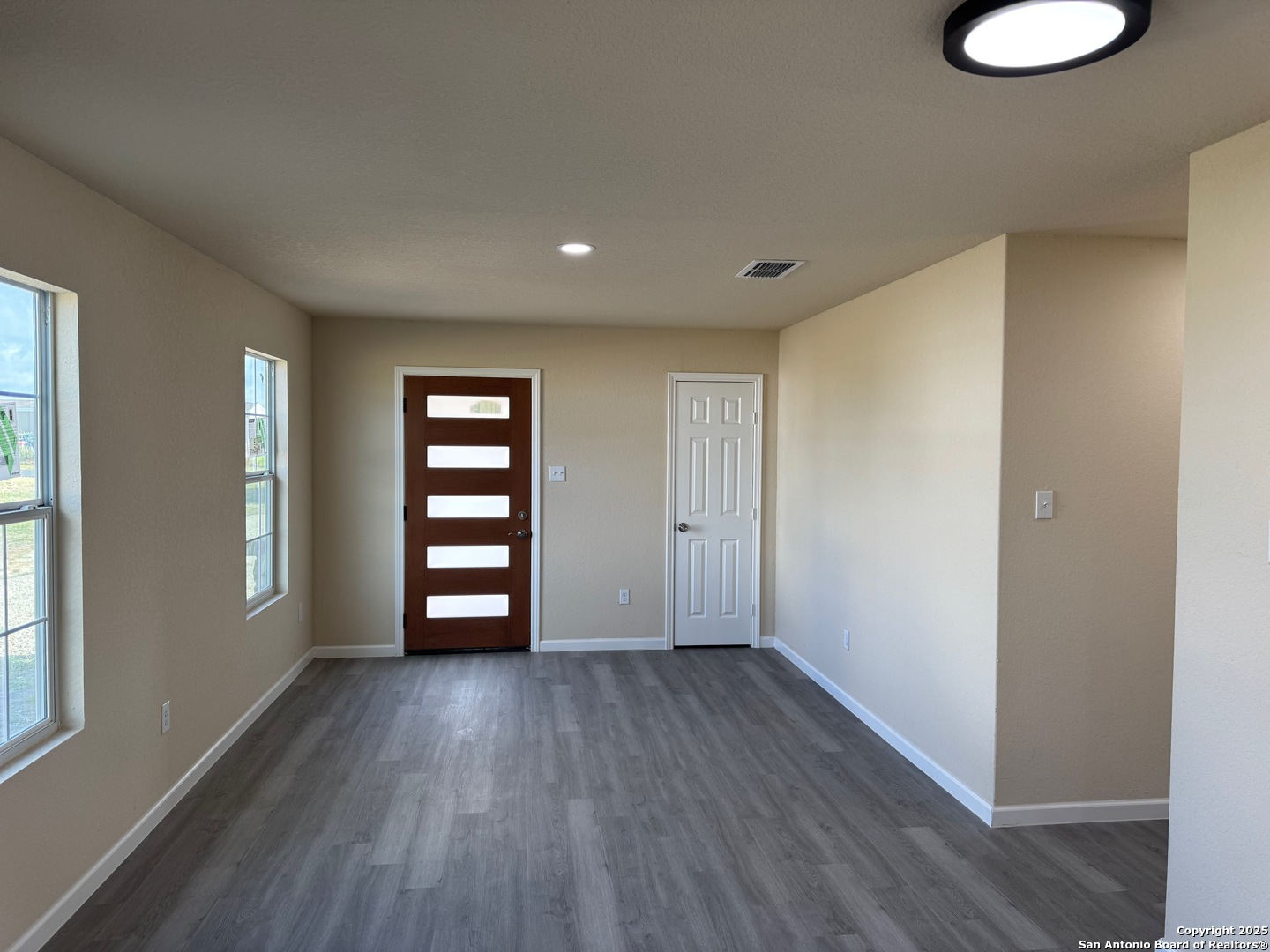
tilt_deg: -3.1
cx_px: 635
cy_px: 476
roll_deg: -0.7
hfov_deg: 71.6
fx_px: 881
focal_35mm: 24
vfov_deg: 56.8
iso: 100
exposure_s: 1/170
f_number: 1.78
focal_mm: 6.76
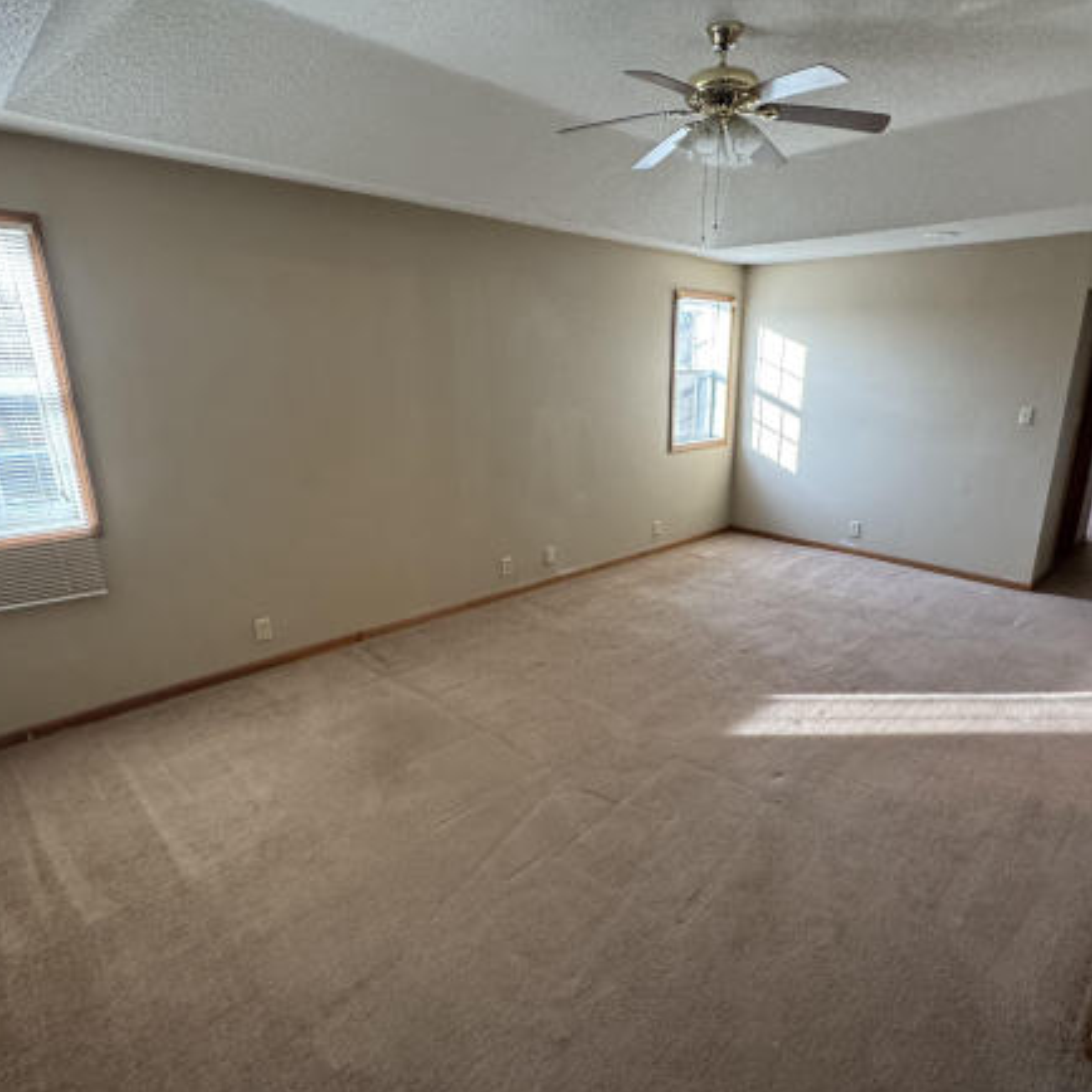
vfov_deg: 77.7
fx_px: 678
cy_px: 564
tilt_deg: -17.9
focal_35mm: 19
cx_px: 605
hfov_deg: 77.4
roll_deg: -0.9
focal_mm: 2.22
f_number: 2.2
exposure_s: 1/120
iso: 320
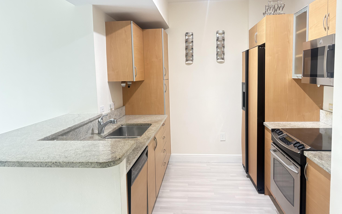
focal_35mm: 28
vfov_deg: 44.5
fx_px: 261
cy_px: 97
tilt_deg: -4.9
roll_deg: +1.9
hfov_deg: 66.5
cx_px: 171
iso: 320
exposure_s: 1/60
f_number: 1.6
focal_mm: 5.96
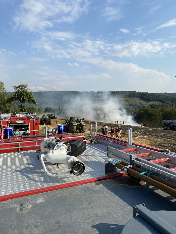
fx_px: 176
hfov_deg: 53.1
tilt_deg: -4.5
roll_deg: -0.5
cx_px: 88
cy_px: 117
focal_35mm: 26
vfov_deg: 67.3
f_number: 1.8
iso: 32
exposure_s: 1/3300
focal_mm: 4.25
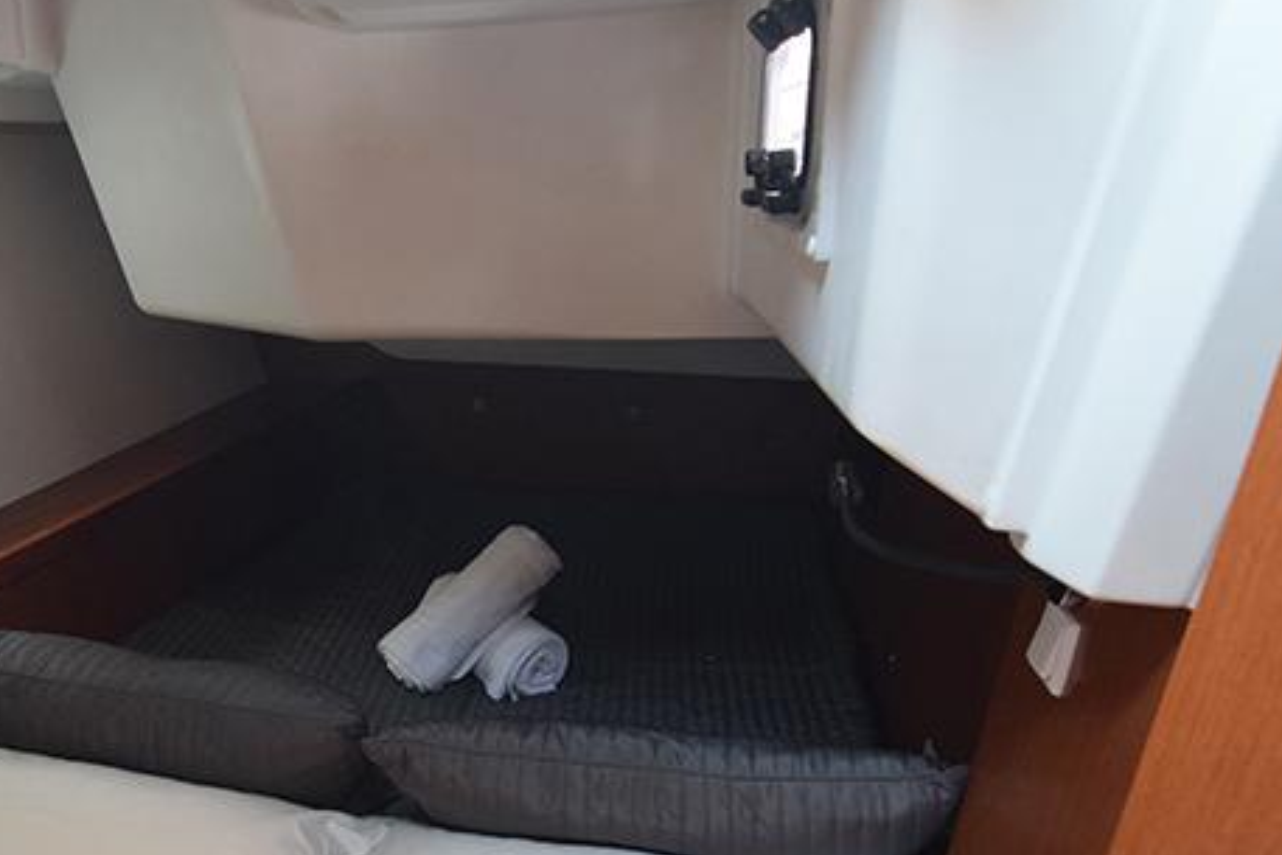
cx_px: 384
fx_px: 1029
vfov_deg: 43.8
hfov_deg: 61.6
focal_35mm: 29
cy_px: 638
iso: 1600
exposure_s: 1/80
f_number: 4.5
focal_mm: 11
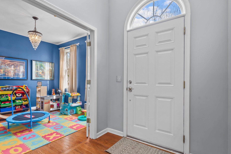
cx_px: 101
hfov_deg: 89.6
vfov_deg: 67.3
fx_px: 115
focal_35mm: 18
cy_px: 81
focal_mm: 16
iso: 400
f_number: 8
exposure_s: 1/1.43
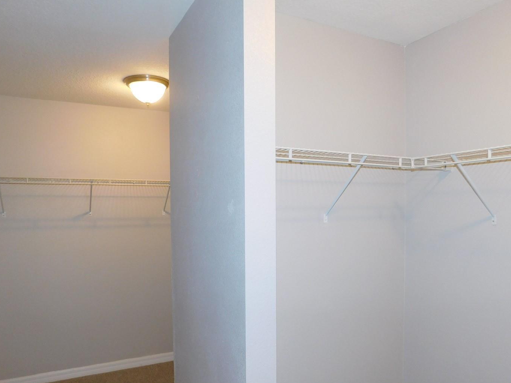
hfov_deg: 65.3
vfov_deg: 51.1
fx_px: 399
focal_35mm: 27
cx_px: 265
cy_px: 223
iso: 200
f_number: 3
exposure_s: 1/30
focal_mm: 4
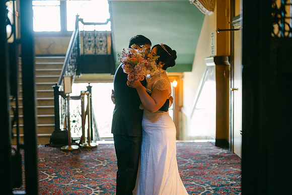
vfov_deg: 27.0
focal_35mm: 50
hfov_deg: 39.6
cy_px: 98
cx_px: 146
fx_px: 406
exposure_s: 1/125
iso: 1250
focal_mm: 50
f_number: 1.8
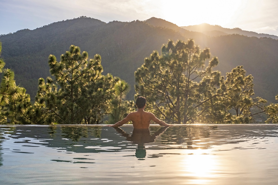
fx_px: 278
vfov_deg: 36.9
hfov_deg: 53.1
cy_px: 92
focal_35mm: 36
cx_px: 139
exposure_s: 1/2200
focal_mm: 24.2
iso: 640
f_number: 5
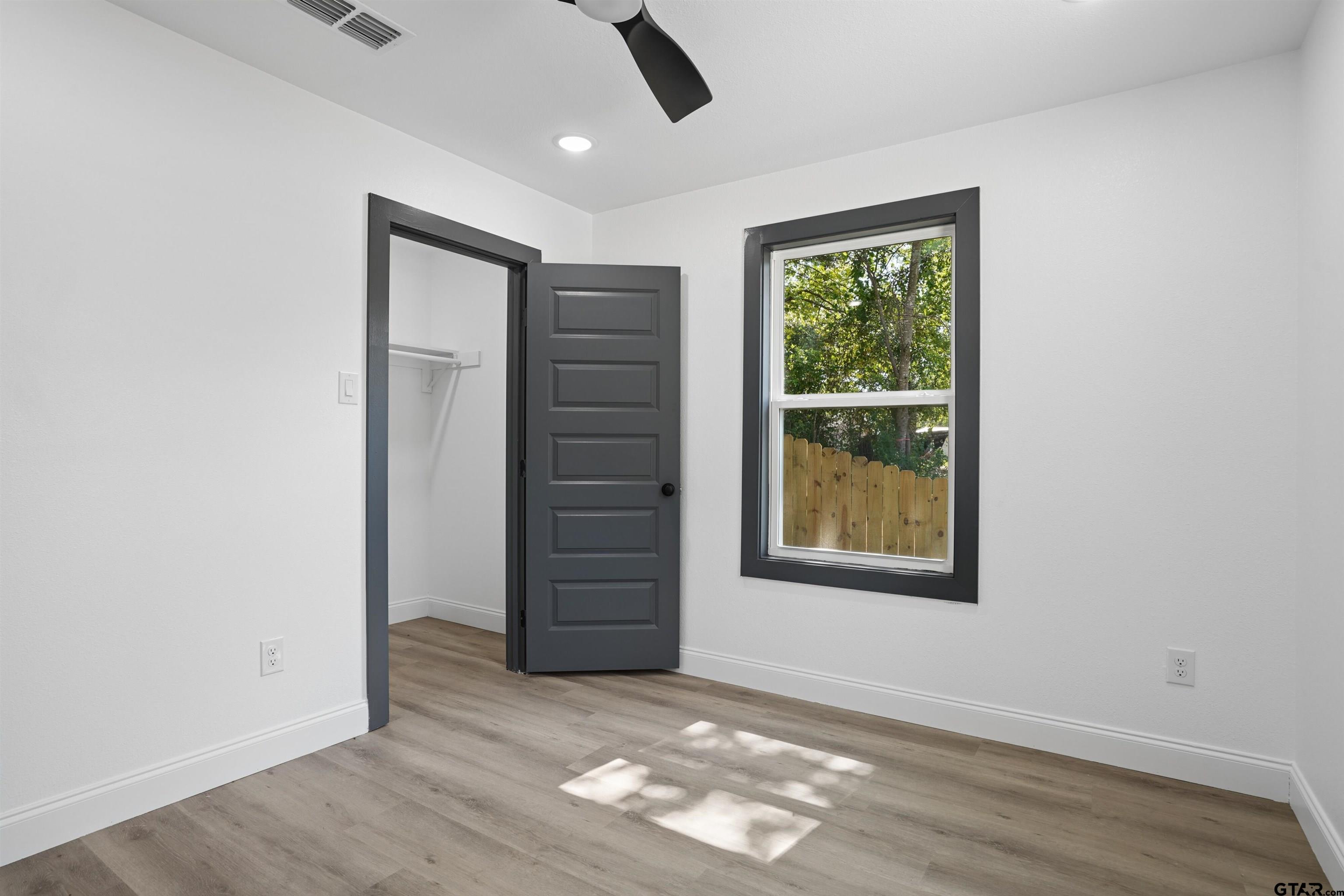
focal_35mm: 18
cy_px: 448
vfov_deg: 67.4
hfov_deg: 90.0
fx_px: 672
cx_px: 672
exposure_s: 1/20
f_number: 8
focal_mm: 18
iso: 200
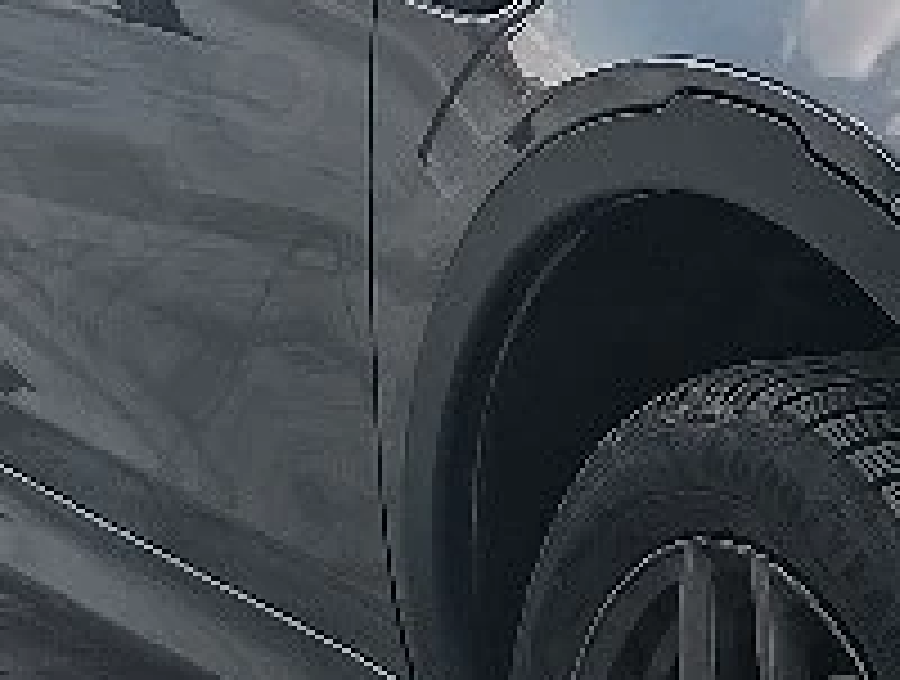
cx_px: 1314
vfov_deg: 8.3
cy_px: 417
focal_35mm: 180
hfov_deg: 10.6
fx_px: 4691
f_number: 1.8
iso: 50
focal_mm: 3.98
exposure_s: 1/227
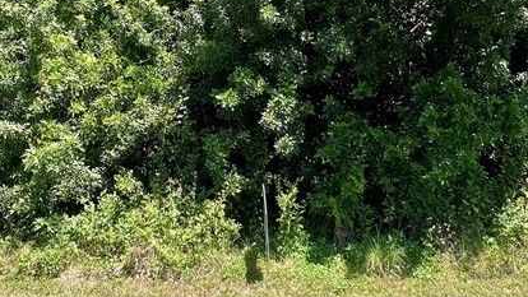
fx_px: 490
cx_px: 223
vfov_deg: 33.5
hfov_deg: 56.4
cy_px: 105
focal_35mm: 35
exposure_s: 1/416
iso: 32
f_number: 1.8
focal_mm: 1.57
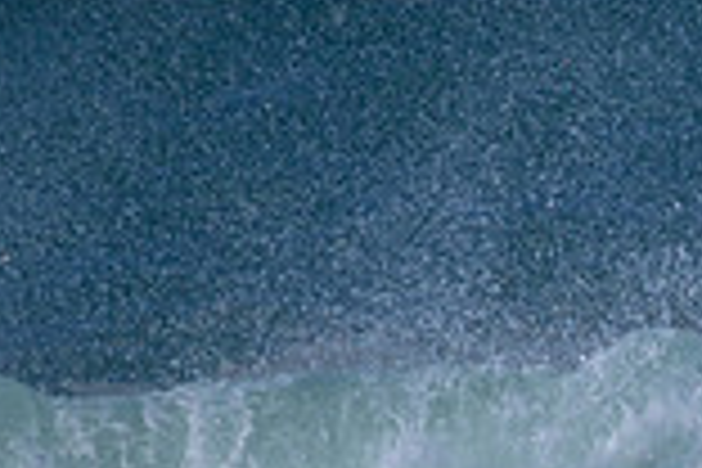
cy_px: 857
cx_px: 1233
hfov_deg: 0.7
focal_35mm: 2973
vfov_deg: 0.5
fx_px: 57969
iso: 800
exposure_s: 1/2000
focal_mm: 800
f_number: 11
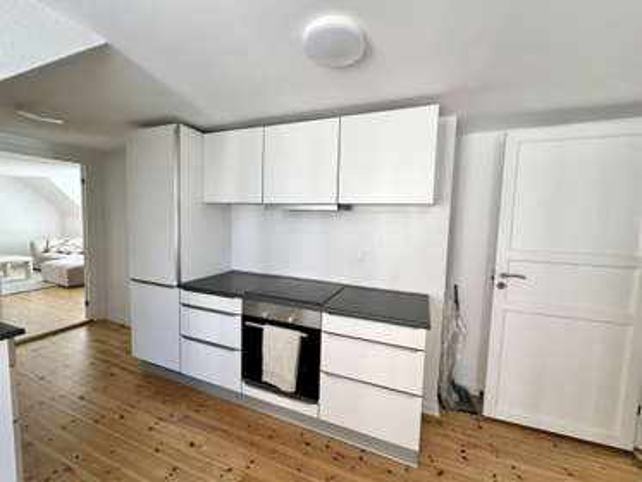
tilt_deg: -3.3
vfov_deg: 85.7
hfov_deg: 102.0
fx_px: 260
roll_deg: -1.1
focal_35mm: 14
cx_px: 321
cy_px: 241
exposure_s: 1/99
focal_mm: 2.22
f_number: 2.2
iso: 80
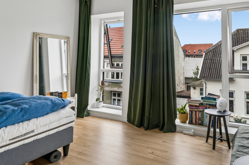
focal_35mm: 26
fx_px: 180
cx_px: 155
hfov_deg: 68.4
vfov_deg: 49.1
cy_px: 63
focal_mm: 19
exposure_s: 1/40
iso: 800
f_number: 7.1
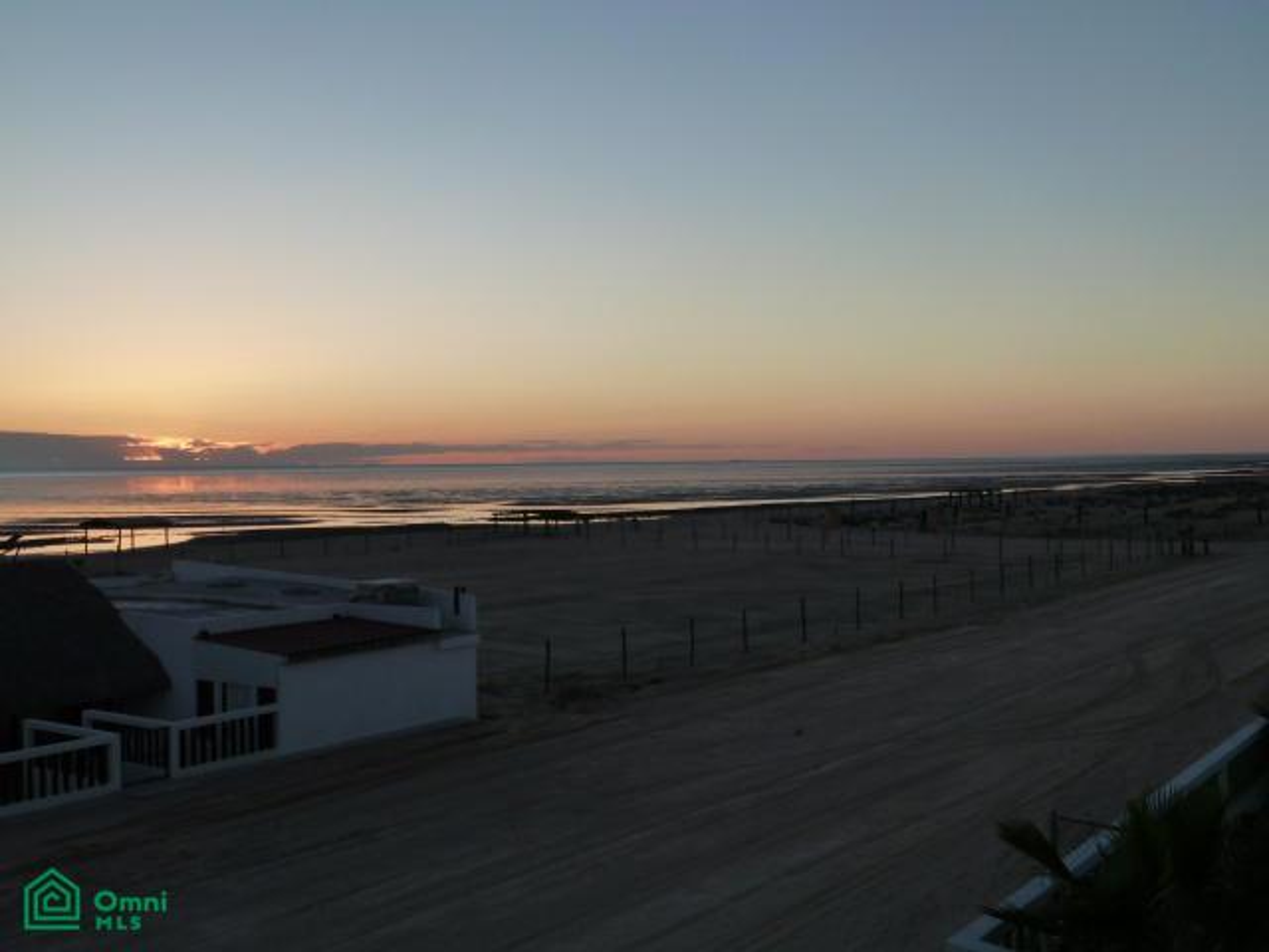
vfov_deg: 36.0
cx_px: 634
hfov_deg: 46.8
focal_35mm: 40
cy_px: 476
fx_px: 1466
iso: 125
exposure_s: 1/160
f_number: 4
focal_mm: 6.5
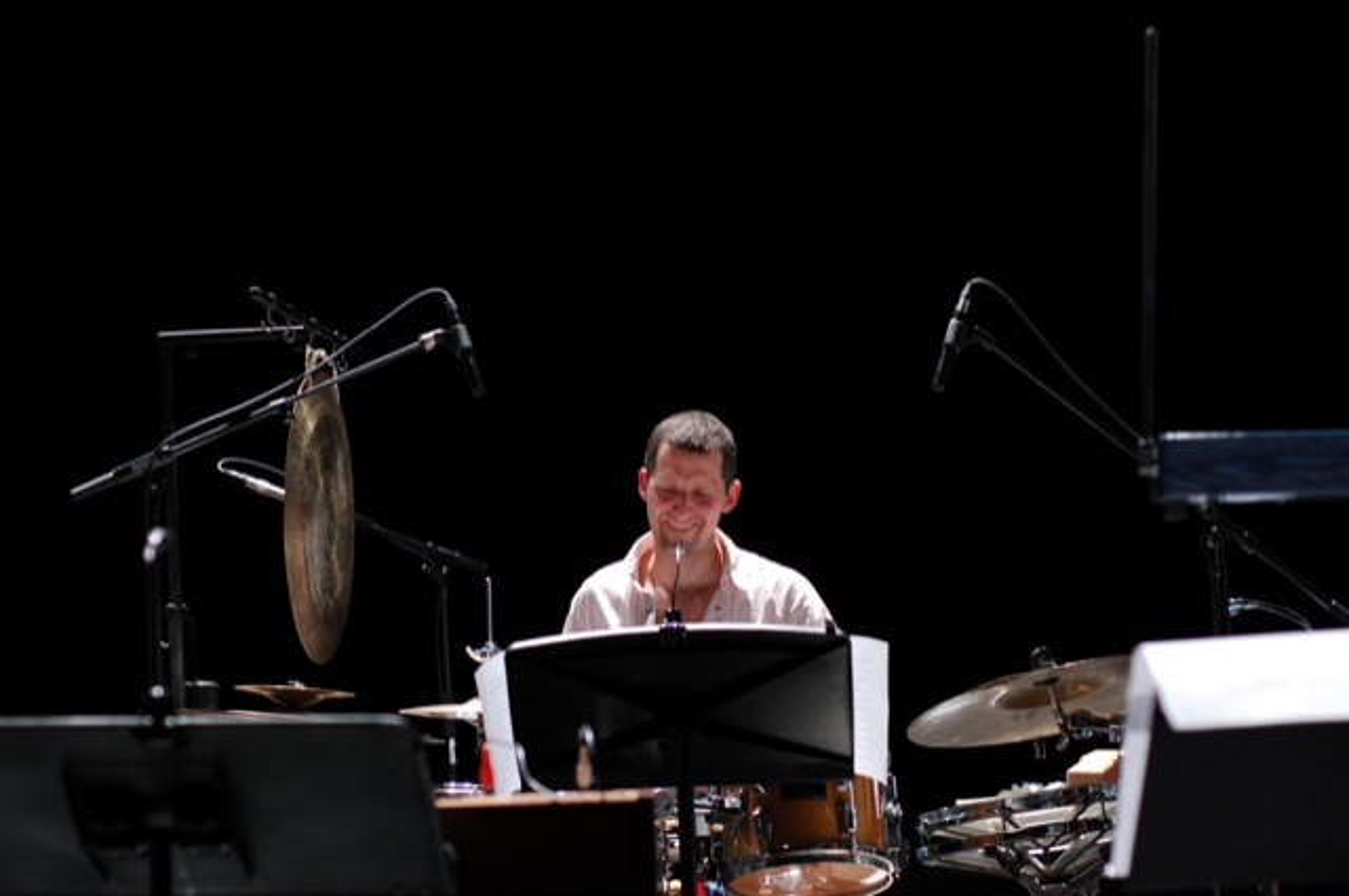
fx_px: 2807
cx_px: 674
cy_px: 448
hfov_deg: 27.0
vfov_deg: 18.1
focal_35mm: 75
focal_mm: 50
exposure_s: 1/40
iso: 800
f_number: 3.2
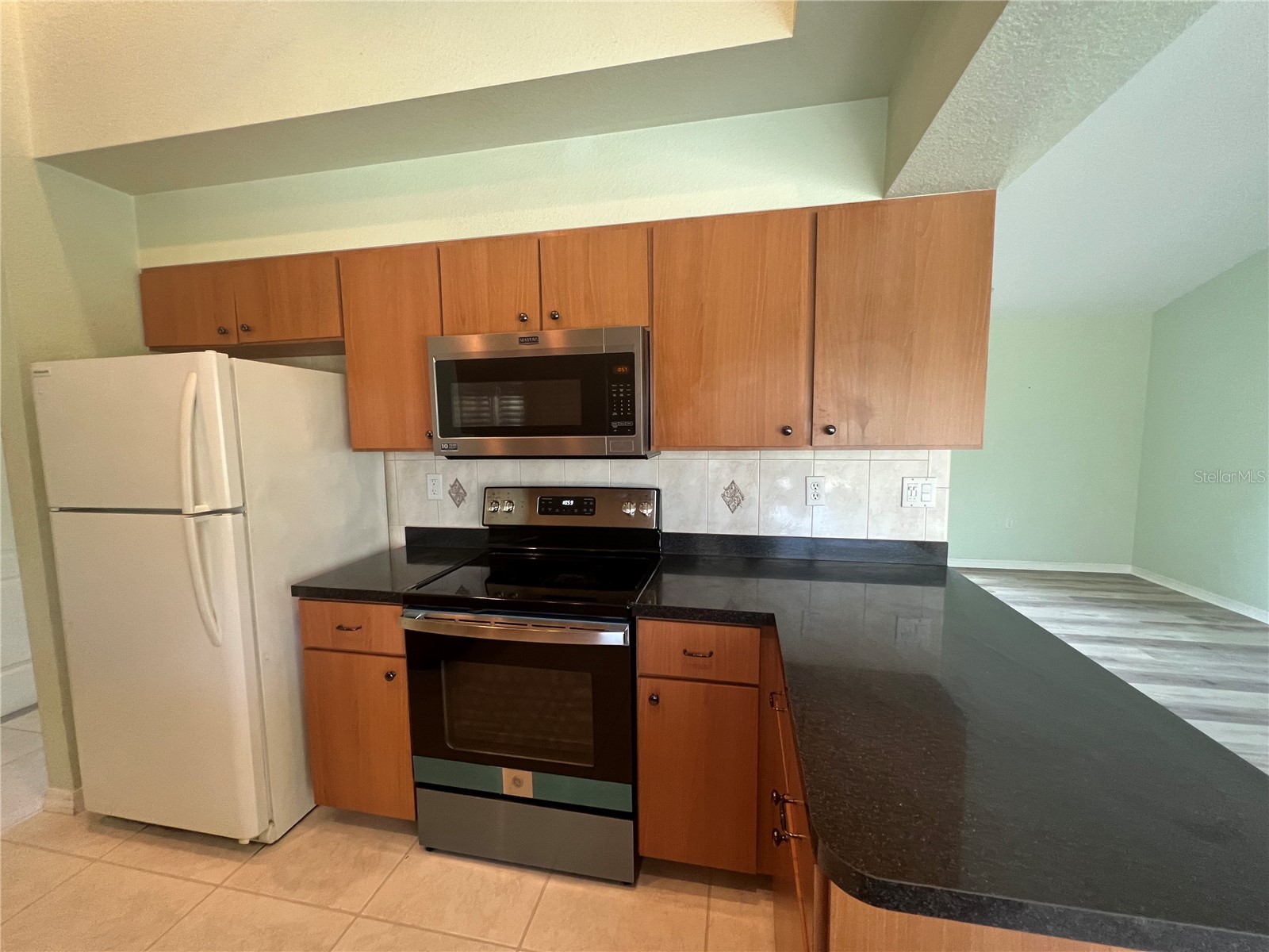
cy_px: 476
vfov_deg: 89.9
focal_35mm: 13
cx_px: 634
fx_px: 477
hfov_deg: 106.2
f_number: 1.8
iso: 250
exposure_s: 1/60
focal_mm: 1.57
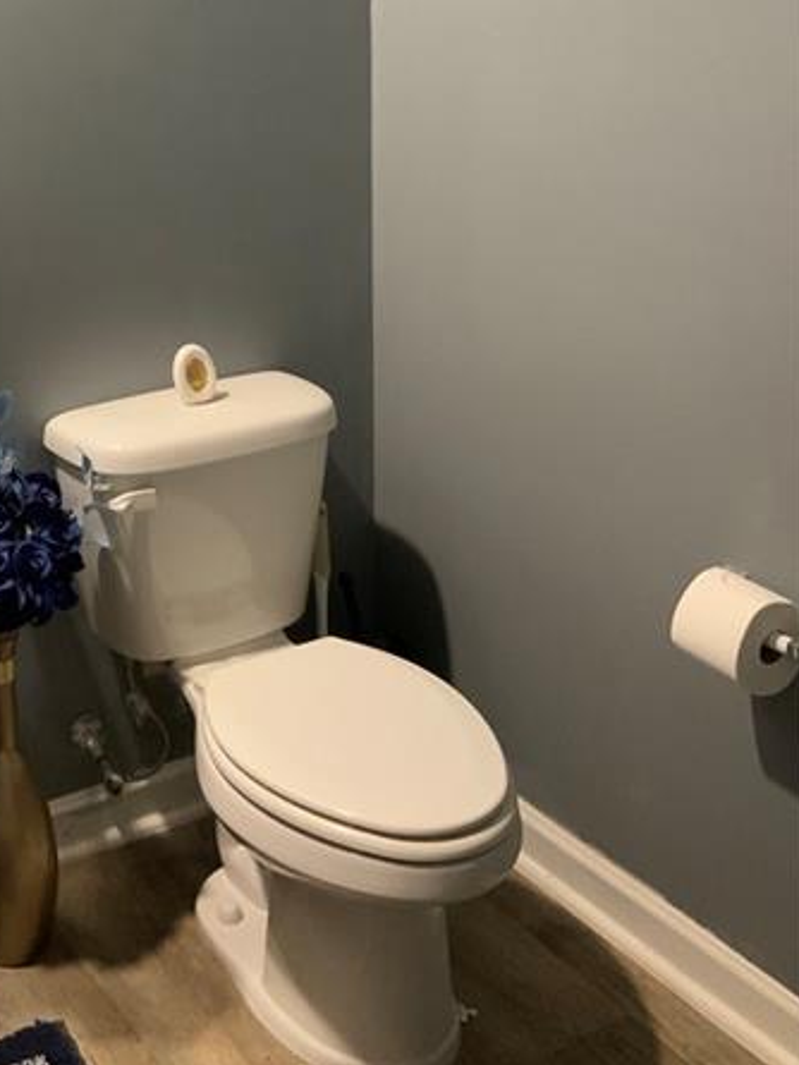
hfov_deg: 28.3
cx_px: 117
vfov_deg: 36.7
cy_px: 189
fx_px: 1538
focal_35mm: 50
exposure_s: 1/40
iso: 250
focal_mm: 3
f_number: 1.8
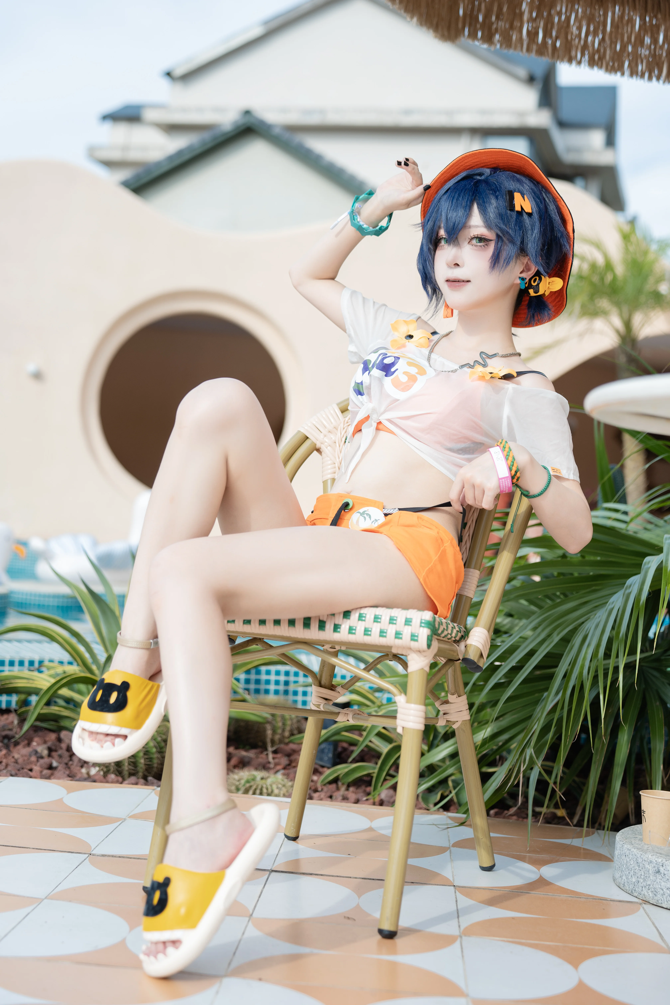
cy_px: 502
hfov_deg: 27.0
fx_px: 1396
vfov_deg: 39.6
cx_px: 335
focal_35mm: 50
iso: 100
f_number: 2.8
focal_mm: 50
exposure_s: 1/1000
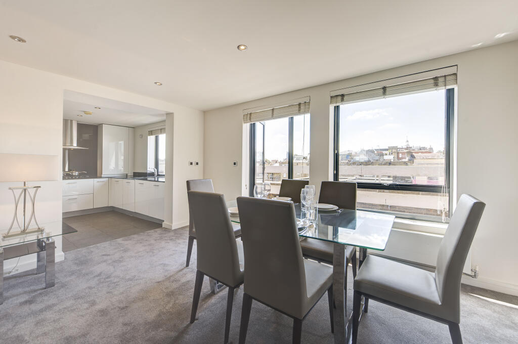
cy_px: 172
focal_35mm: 14
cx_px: 259
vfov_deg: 81.1
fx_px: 201
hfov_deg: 104.3
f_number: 8
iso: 400
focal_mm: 14
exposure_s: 1/180
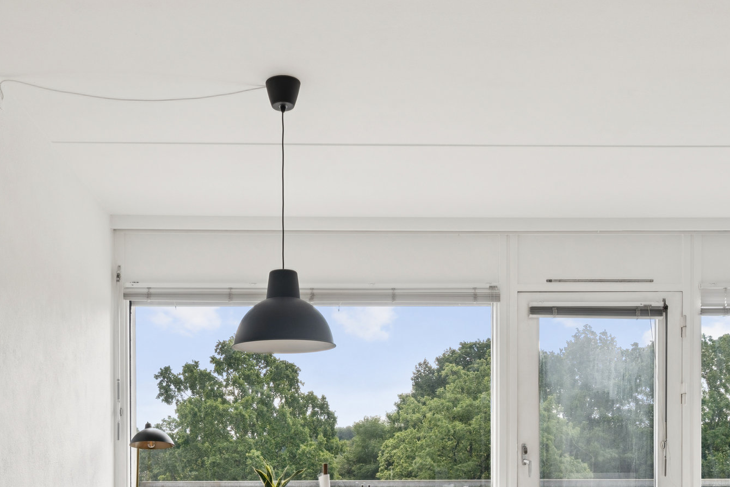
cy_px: 460
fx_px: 771
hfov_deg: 50.5
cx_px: 307
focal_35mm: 38
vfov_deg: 32.8
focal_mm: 17
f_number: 10
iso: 160
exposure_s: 1/100
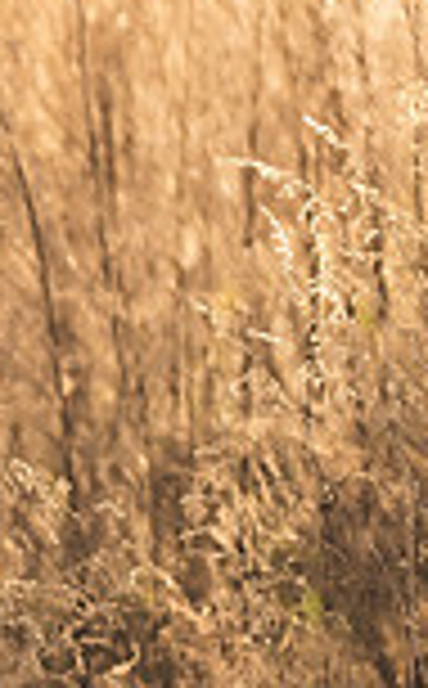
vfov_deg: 4.0
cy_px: 82
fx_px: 9807
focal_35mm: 523
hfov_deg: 2.5
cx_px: -683
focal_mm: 120
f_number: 2.8
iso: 100
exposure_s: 1/800
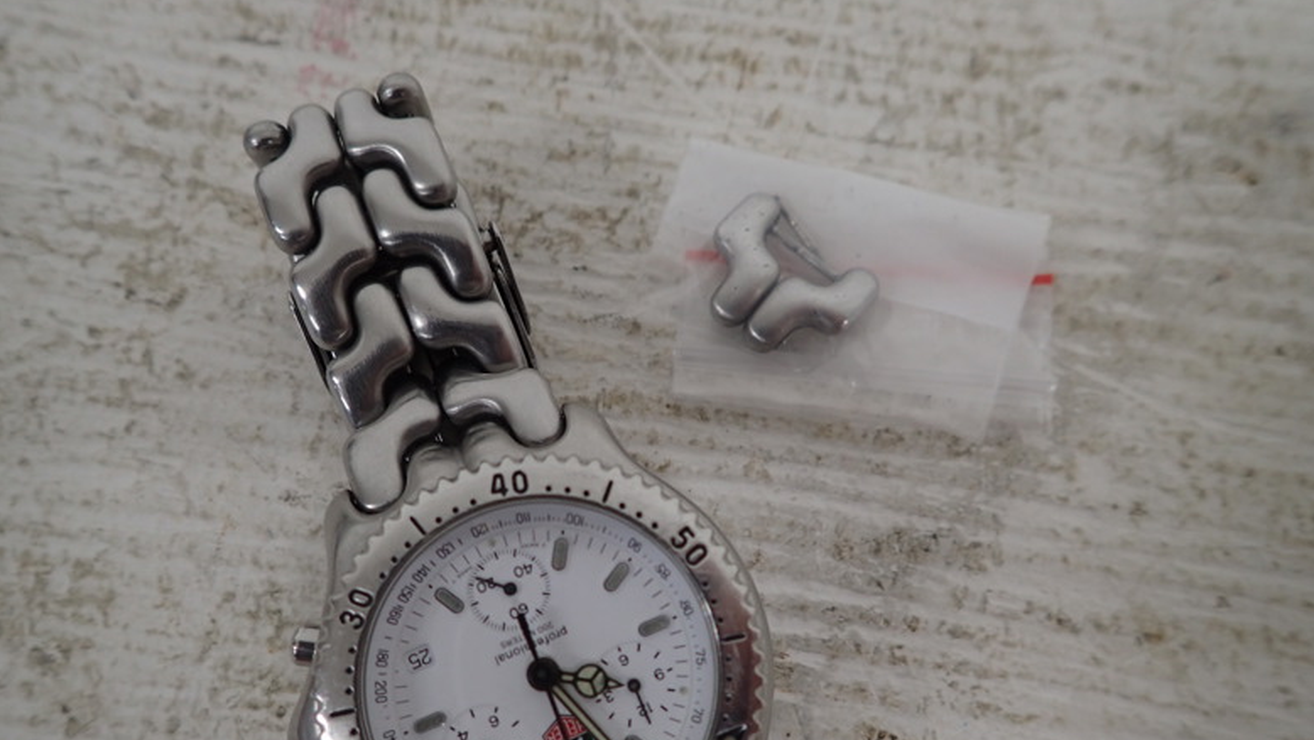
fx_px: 976
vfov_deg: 41.0
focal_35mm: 28
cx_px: 645
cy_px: 497
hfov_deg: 67.9
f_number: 2
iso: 125
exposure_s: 1/60
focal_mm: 4.5
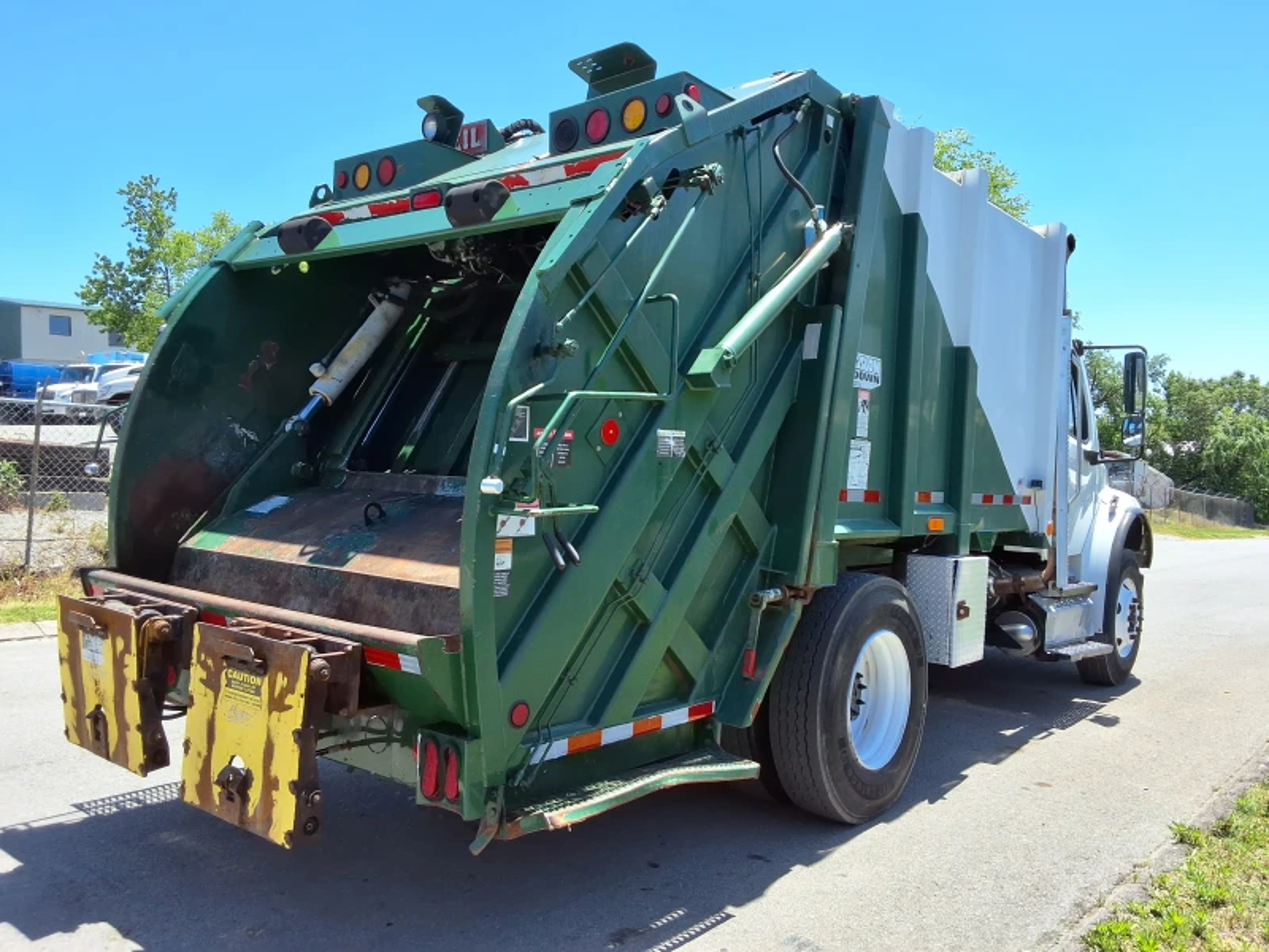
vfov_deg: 49.7
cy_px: 476
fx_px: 1026
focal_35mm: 28
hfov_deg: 63.4
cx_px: 634
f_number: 1.9
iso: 32
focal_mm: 2.91
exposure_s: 1/1032
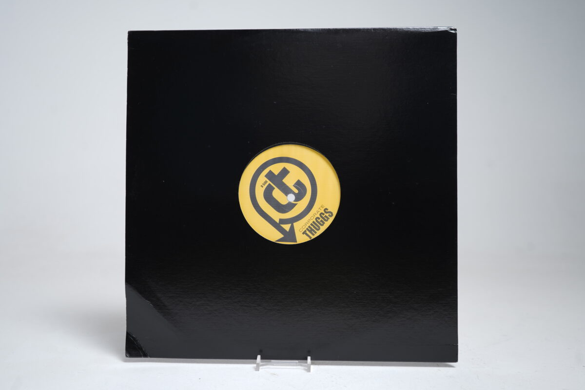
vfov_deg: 40.0
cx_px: 292
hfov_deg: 57.2
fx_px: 536
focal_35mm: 33
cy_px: 195
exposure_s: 1/5
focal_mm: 33
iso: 64
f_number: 5
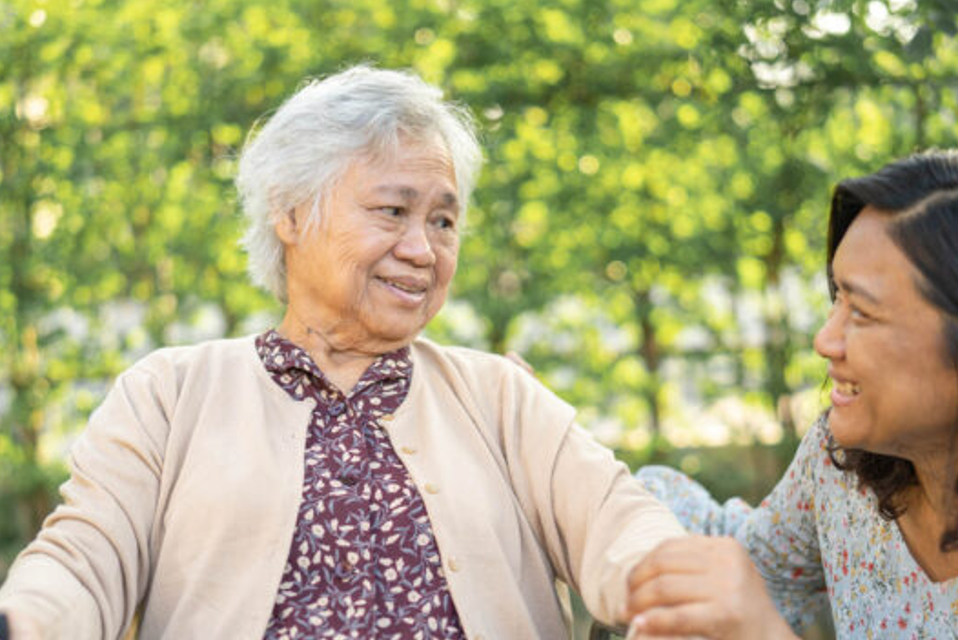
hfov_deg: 27.7
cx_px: 499
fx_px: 1943
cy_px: 450
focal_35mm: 73
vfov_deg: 18.6
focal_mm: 50
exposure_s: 1/640
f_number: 1.4
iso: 125
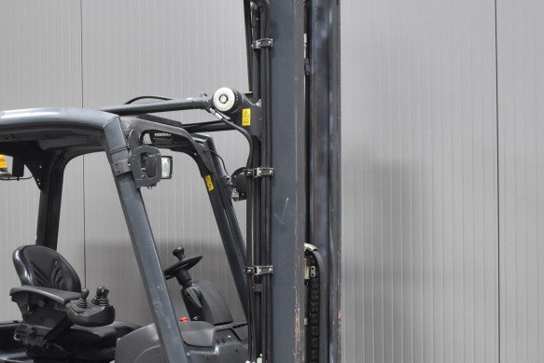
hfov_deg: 28.3
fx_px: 1074
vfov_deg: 19.0
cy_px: 303
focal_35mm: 71
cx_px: 185
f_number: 4.5
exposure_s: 1/50
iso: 1600
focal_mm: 23
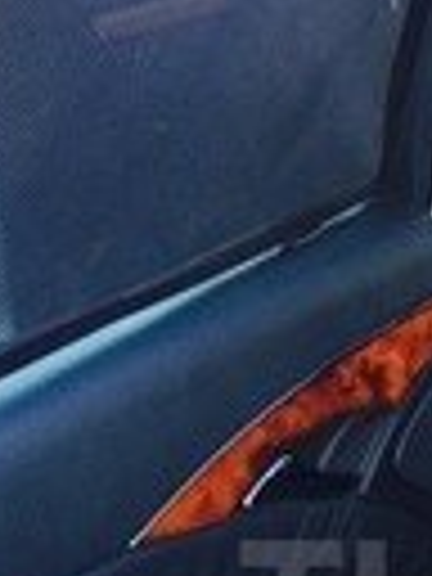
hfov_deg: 12.4
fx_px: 1864
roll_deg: +0.9
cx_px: 702
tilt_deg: -35.6
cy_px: 608
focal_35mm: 112
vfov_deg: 17.1
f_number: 2.2
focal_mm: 4.15
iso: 50
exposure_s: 1/100
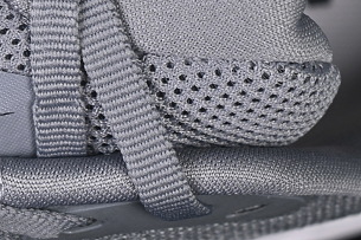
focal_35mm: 266
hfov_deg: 7.7
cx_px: 64
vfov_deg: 5.2
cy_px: 17
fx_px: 2666
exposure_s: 1/80
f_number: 7.1
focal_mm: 50
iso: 160
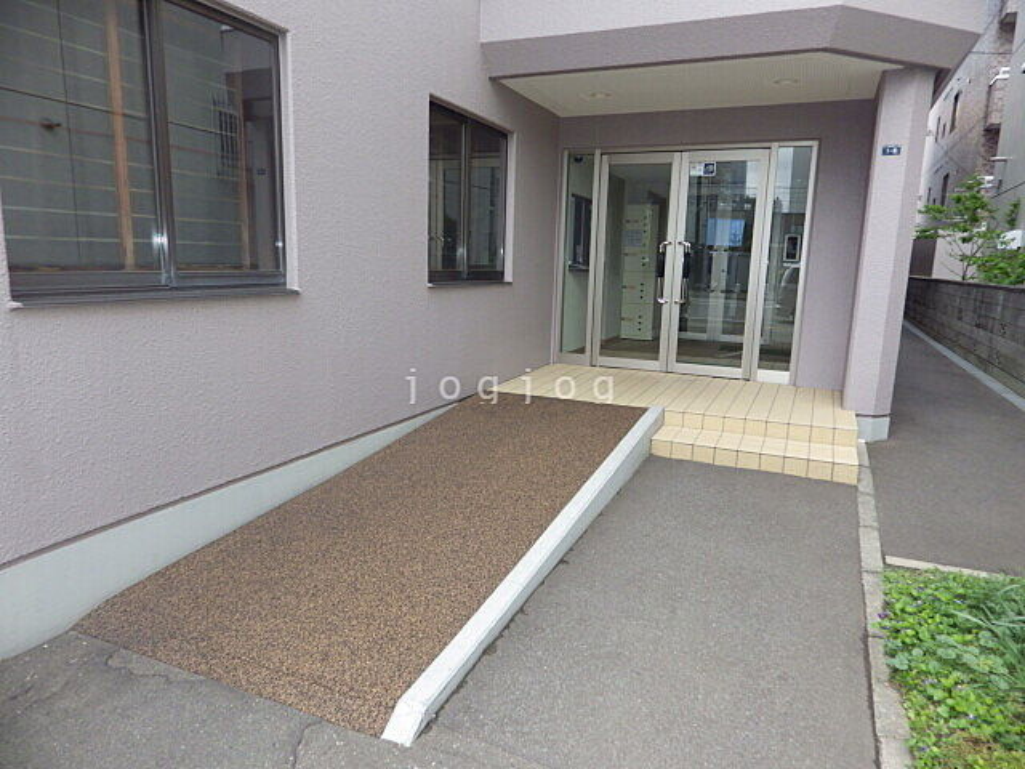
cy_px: 384
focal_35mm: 22
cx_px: 512
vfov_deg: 61.1
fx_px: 651
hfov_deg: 76.4
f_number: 3.1
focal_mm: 4
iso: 100
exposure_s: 1/250
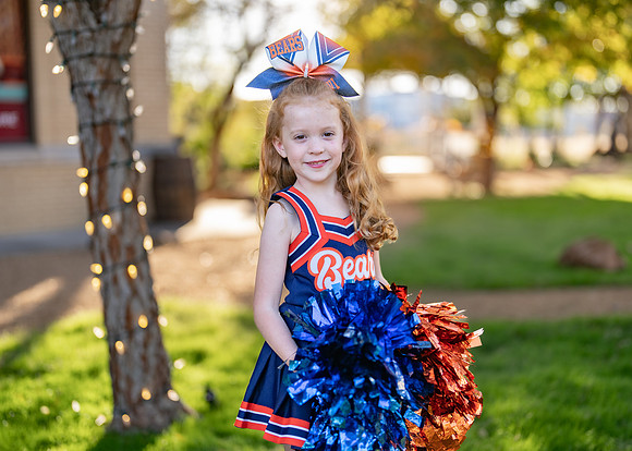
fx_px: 948
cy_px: 226
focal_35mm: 53
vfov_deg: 26.8
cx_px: 340
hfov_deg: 36.9
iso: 100
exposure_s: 1/1000
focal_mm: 50
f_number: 1.2
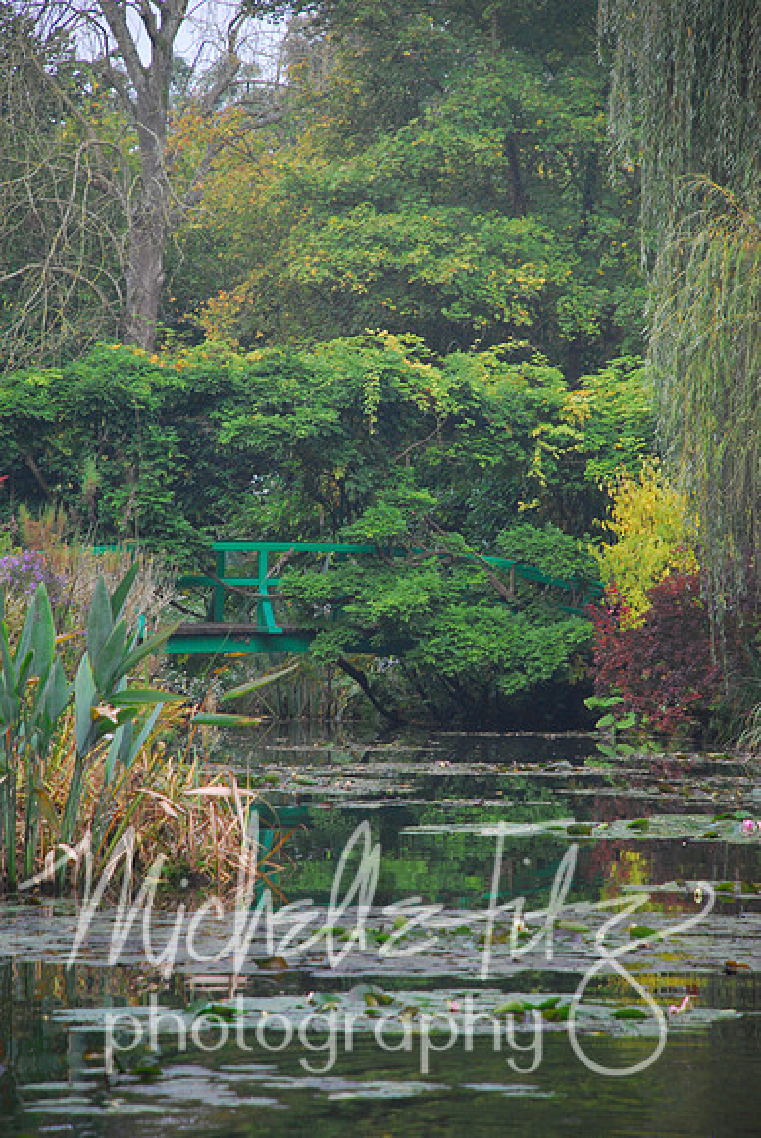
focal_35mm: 202
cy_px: 569
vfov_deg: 10.1
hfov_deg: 6.8
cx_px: 380
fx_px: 6405
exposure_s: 1/80
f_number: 5.6
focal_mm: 135
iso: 800
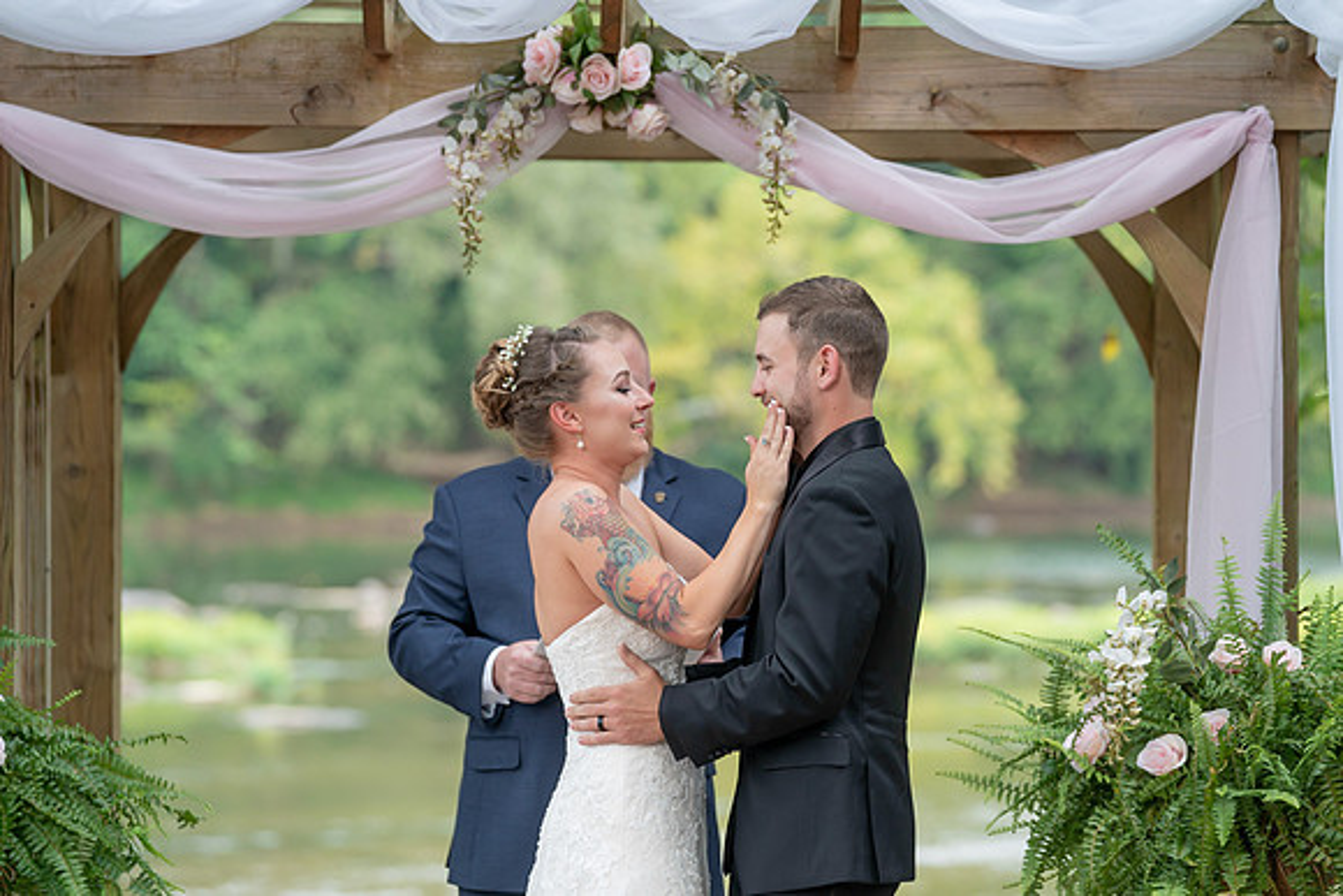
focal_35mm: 157
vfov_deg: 8.7
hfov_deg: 13.1
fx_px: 5869
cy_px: 432
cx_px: 671
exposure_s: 1/200
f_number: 4
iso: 320
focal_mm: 150
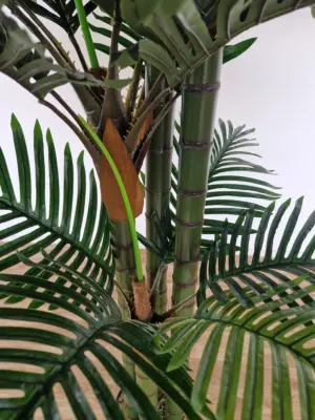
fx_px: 279
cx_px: 158
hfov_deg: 58.9
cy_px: 210
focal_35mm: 23
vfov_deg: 73.9
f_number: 1.8
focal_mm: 5.4
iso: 200
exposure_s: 1/100
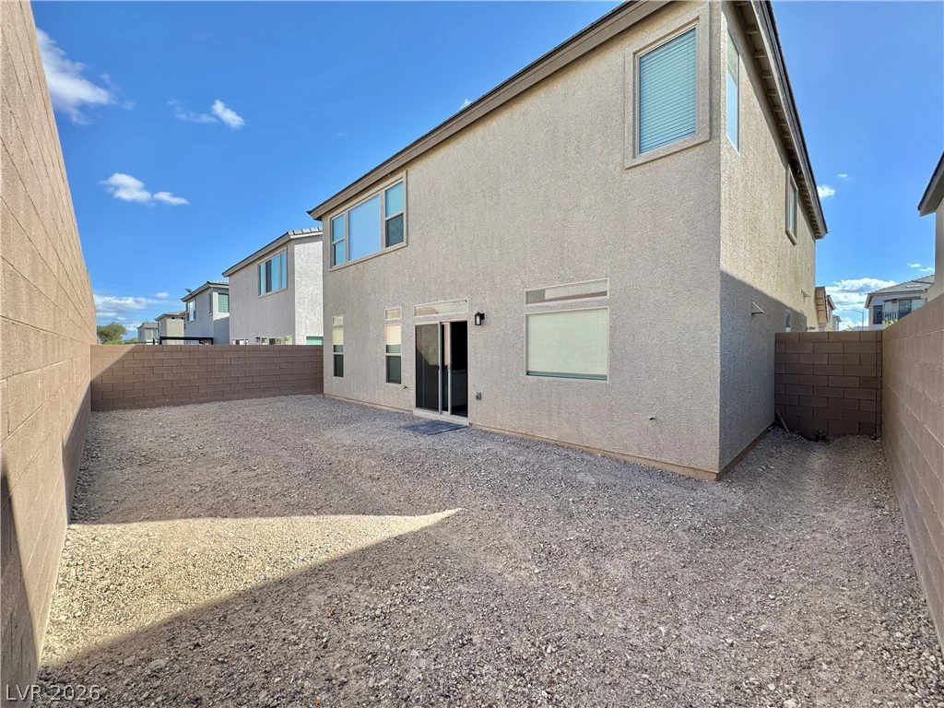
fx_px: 382
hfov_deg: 102.1
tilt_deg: -1.3
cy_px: 354
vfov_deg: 85.7
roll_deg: +0.5
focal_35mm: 14
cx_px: 472
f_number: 2.2
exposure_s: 1/700
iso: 40
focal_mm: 2.22
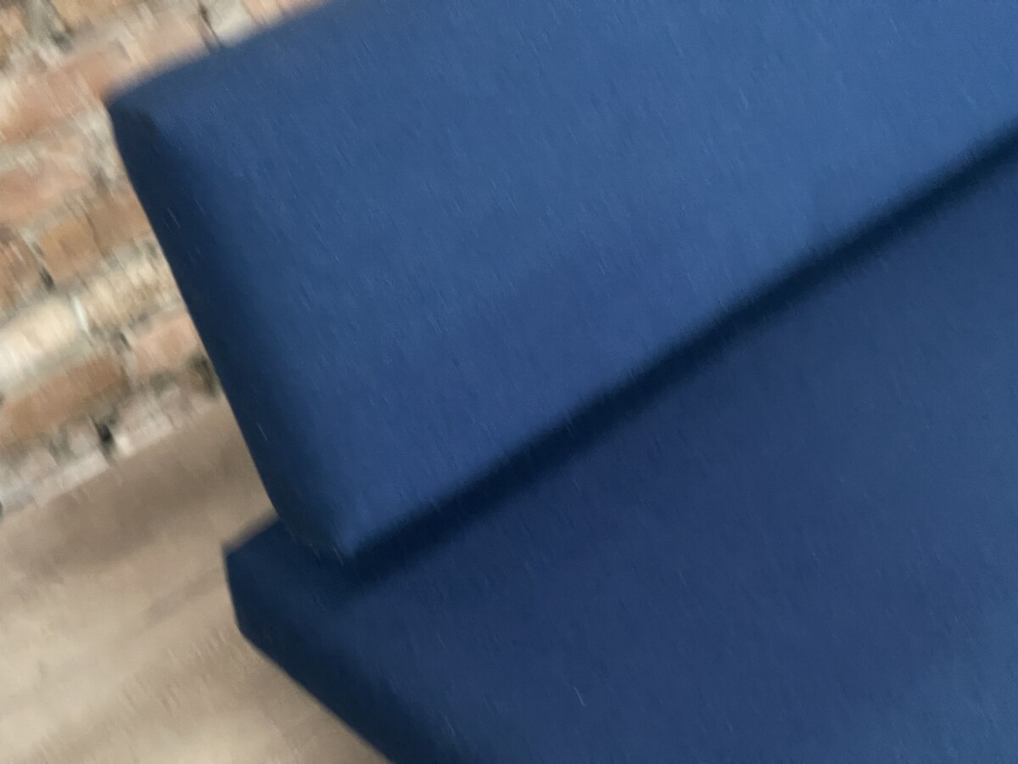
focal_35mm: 64
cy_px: 382
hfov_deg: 30.3
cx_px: 509
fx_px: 1882
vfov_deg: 22.9
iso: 400
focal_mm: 7.5
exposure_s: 1/50
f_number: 2.2
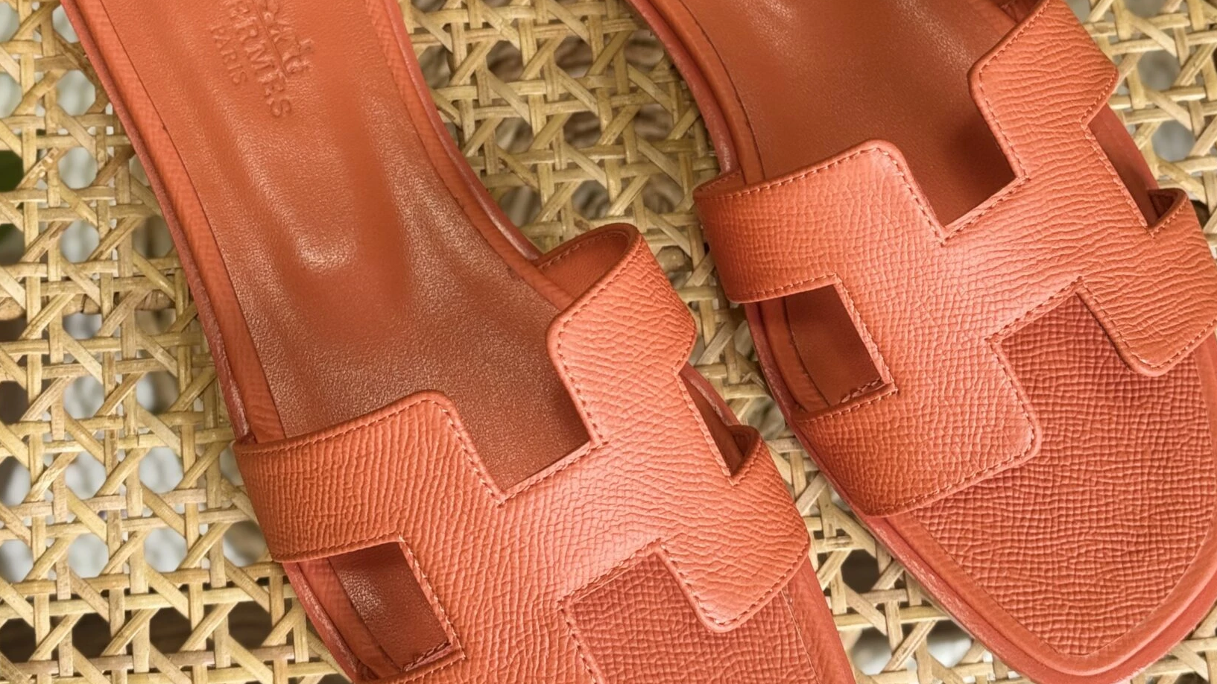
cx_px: 617
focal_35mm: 82
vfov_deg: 14.6
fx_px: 2646
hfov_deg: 25.9
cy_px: 80
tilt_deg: -74.9
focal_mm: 6.76
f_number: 1.78
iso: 64
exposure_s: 1/121
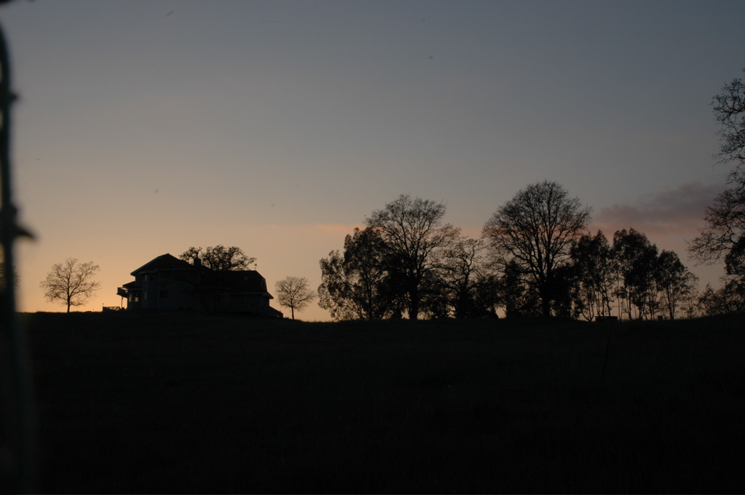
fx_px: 899
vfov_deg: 30.8
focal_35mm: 44
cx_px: 372
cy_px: 248
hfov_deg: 45.0
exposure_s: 1/60
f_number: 16
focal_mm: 29
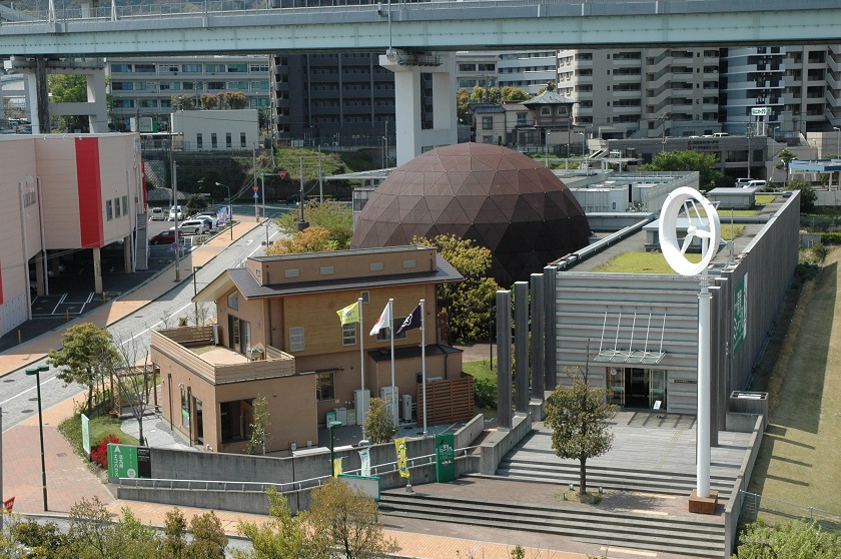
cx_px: 420
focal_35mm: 52
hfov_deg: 37.9
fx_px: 1225
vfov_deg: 25.7
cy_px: 280
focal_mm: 35
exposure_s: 1/500
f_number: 11
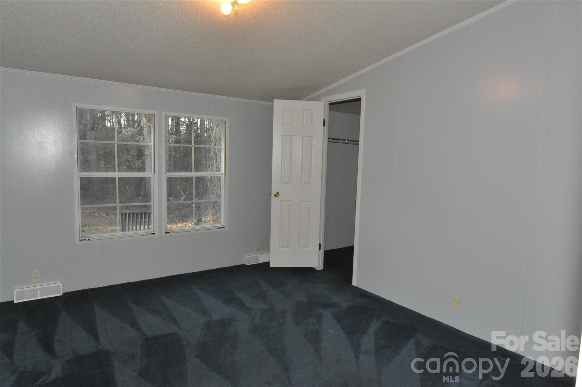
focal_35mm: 21
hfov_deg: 81.3
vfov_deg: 59.4
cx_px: 291
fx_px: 339
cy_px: 194
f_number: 7.1
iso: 2000
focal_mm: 14
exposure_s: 1/60
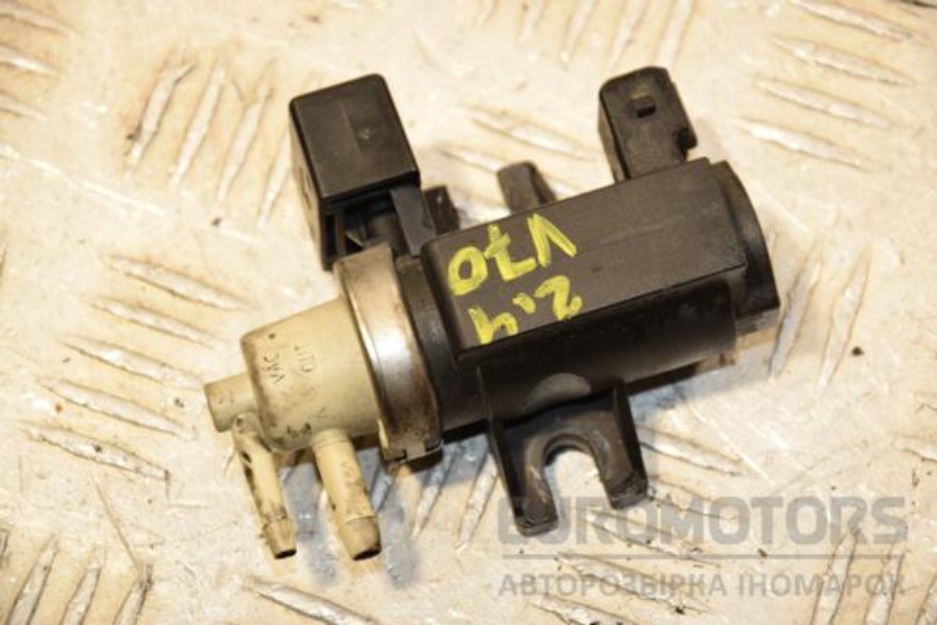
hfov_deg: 13.0
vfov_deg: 8.7
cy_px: 312
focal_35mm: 158
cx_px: 468
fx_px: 4099
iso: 800
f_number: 7.1
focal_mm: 105
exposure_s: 1/200
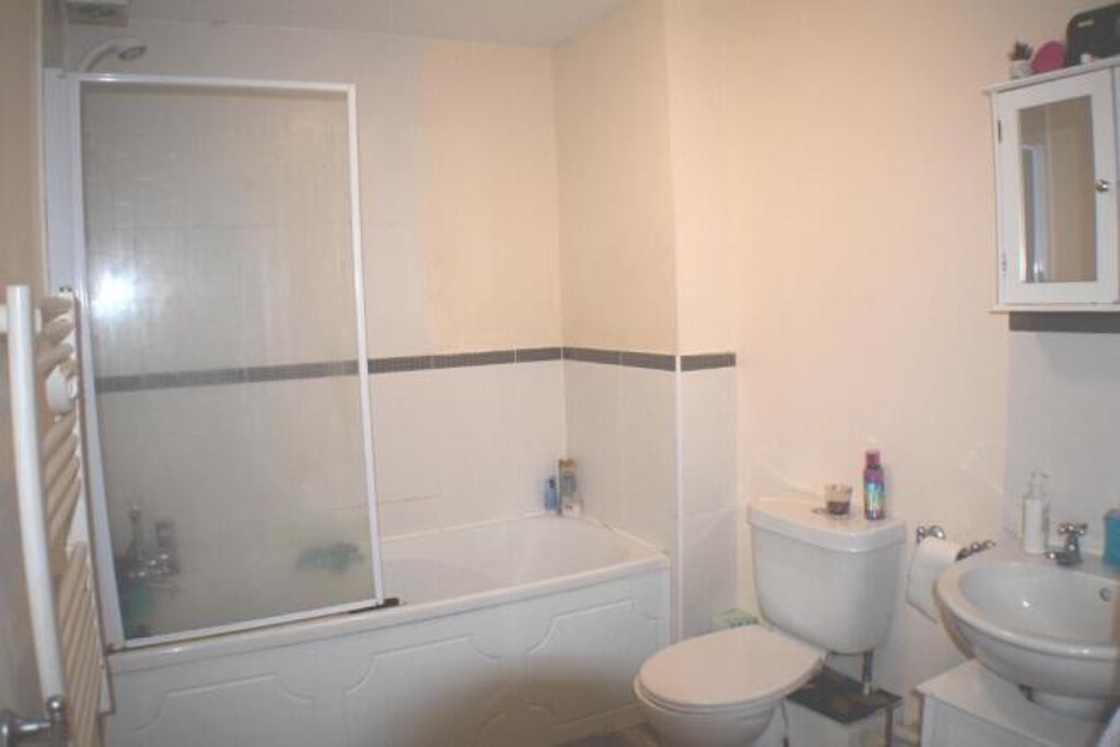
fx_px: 1074
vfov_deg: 38.4
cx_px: 560
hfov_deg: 55.1
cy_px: 374
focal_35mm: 34
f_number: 3.8
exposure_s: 1/60
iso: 2200
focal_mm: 23
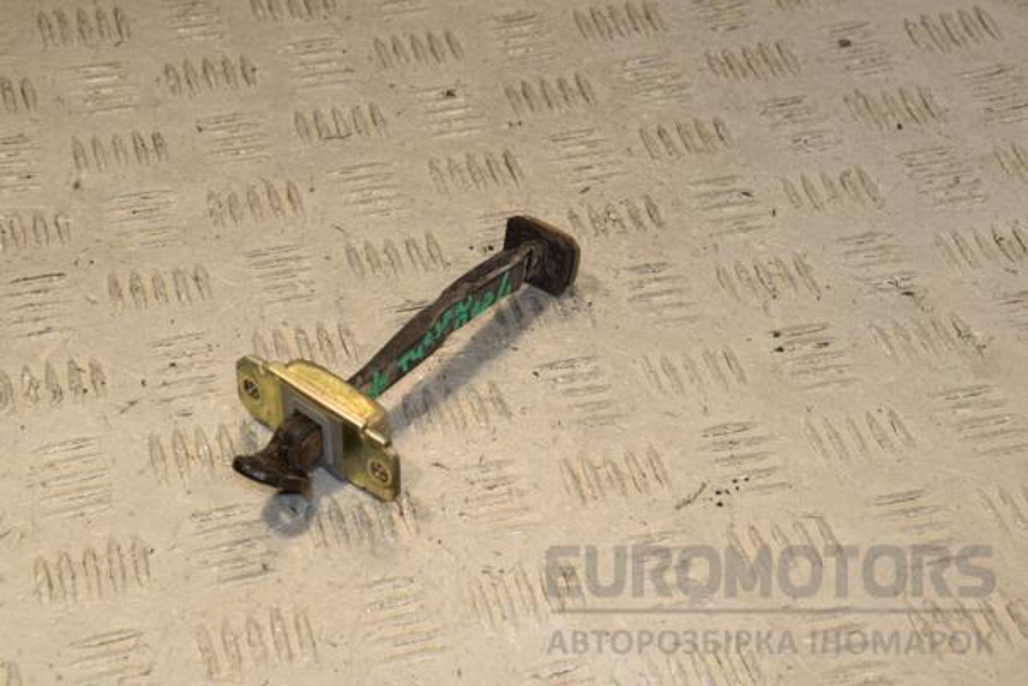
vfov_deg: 17.5
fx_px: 2227
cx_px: 514
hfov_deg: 26.0
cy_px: 343
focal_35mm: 78
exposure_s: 1/200
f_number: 10
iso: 800
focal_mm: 52
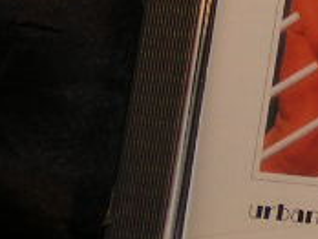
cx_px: 492
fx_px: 3652
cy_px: 38
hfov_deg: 4.9
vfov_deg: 3.8
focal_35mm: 397
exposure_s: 1/60.1
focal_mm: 14.1
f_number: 4.7
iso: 55
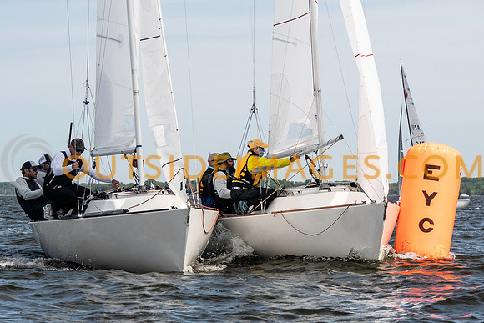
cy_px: 173
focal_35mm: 145
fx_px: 1953
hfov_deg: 14.1
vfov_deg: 9.5
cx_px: 260
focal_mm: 66
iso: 400
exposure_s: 1/2500
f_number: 5
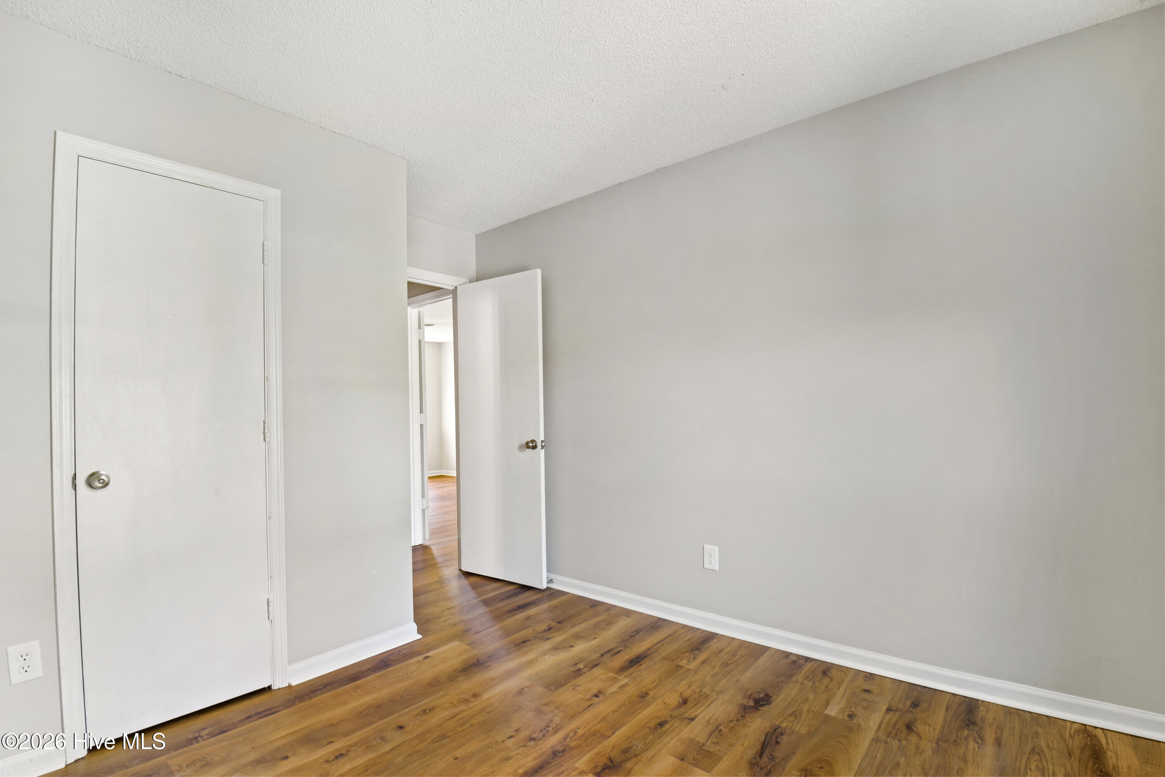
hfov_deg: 96.7
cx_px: 582
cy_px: 388
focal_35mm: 16
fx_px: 518
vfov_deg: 73.8
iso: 100
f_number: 9
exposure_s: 13
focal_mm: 16
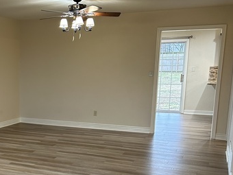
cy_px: 132
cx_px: 36
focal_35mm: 51
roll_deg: +0.8
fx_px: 343
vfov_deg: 28.1
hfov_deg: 35.8
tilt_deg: -11.1
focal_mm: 5.7
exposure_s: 1/60
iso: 200
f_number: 1.5
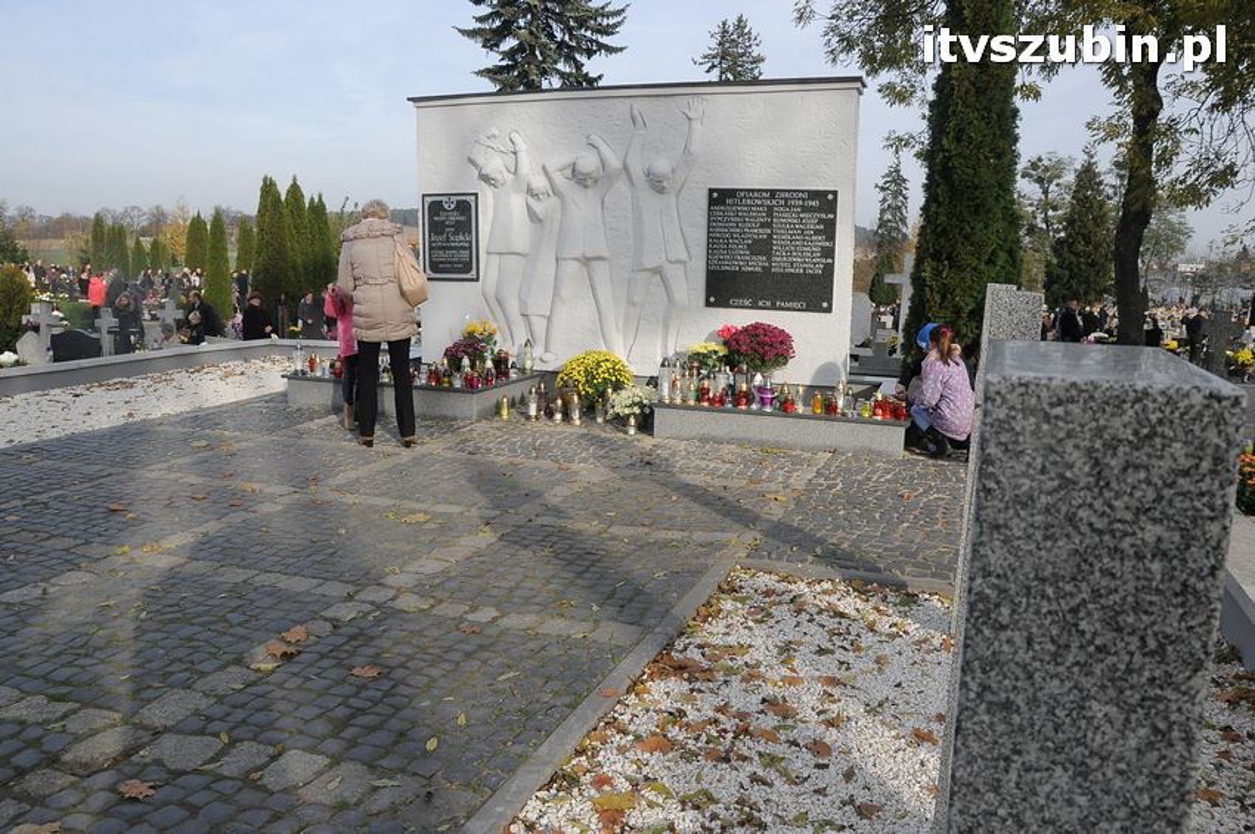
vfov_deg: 47.8
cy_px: 417
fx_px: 940
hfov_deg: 67.4
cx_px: 628
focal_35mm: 27
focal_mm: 18
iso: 800
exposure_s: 1/500
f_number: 13
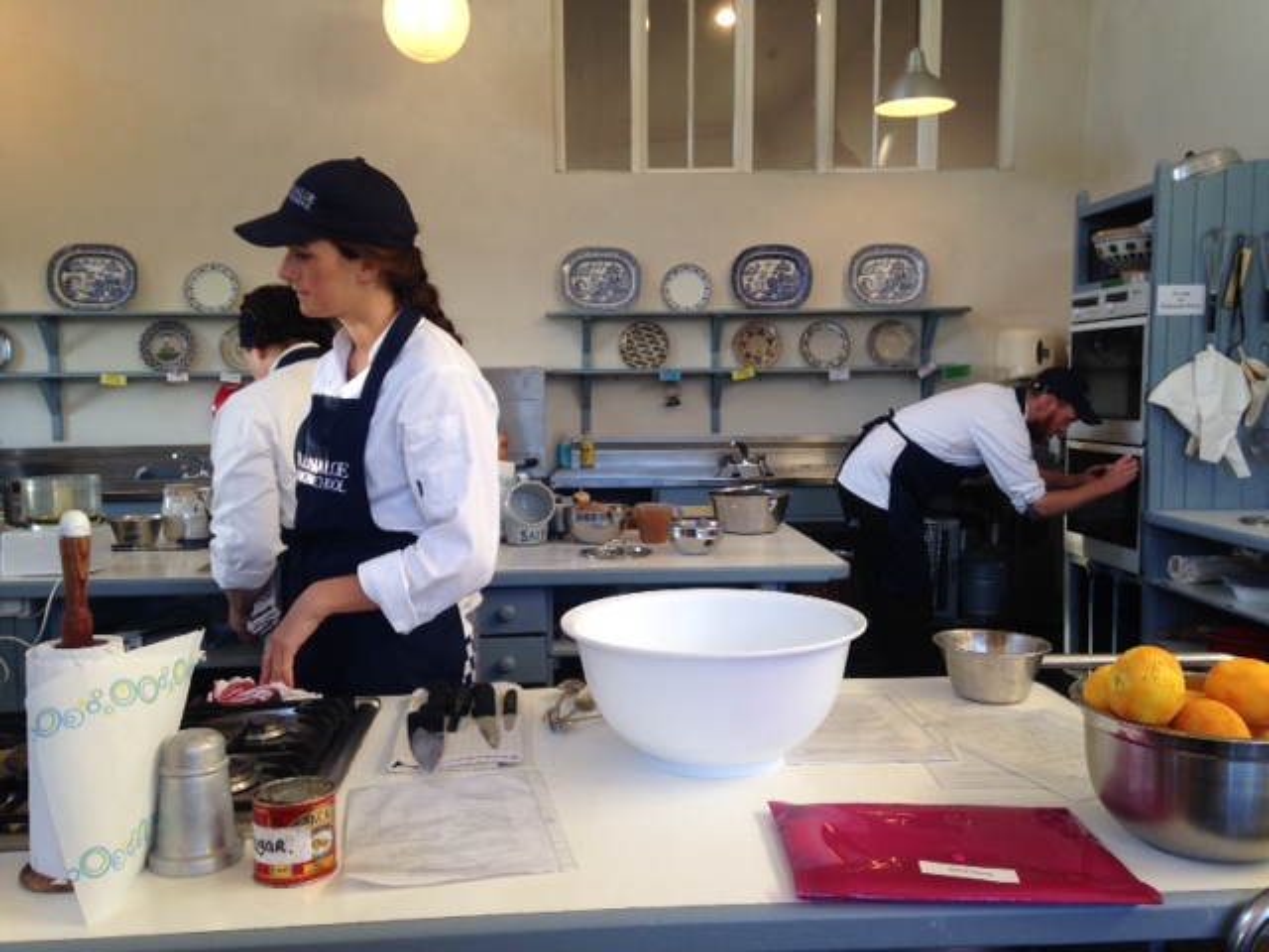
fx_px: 1210
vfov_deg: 42.9
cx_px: 634
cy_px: 476
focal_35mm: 33
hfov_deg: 55.4
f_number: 2.4
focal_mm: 4.12
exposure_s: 1/60
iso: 64
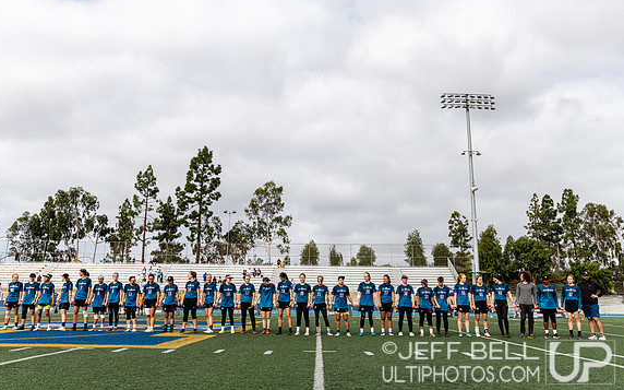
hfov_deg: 62.9
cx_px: 310
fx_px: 510
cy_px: 184
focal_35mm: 30
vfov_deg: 41.8
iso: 100
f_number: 5.6
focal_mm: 29
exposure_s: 1/400
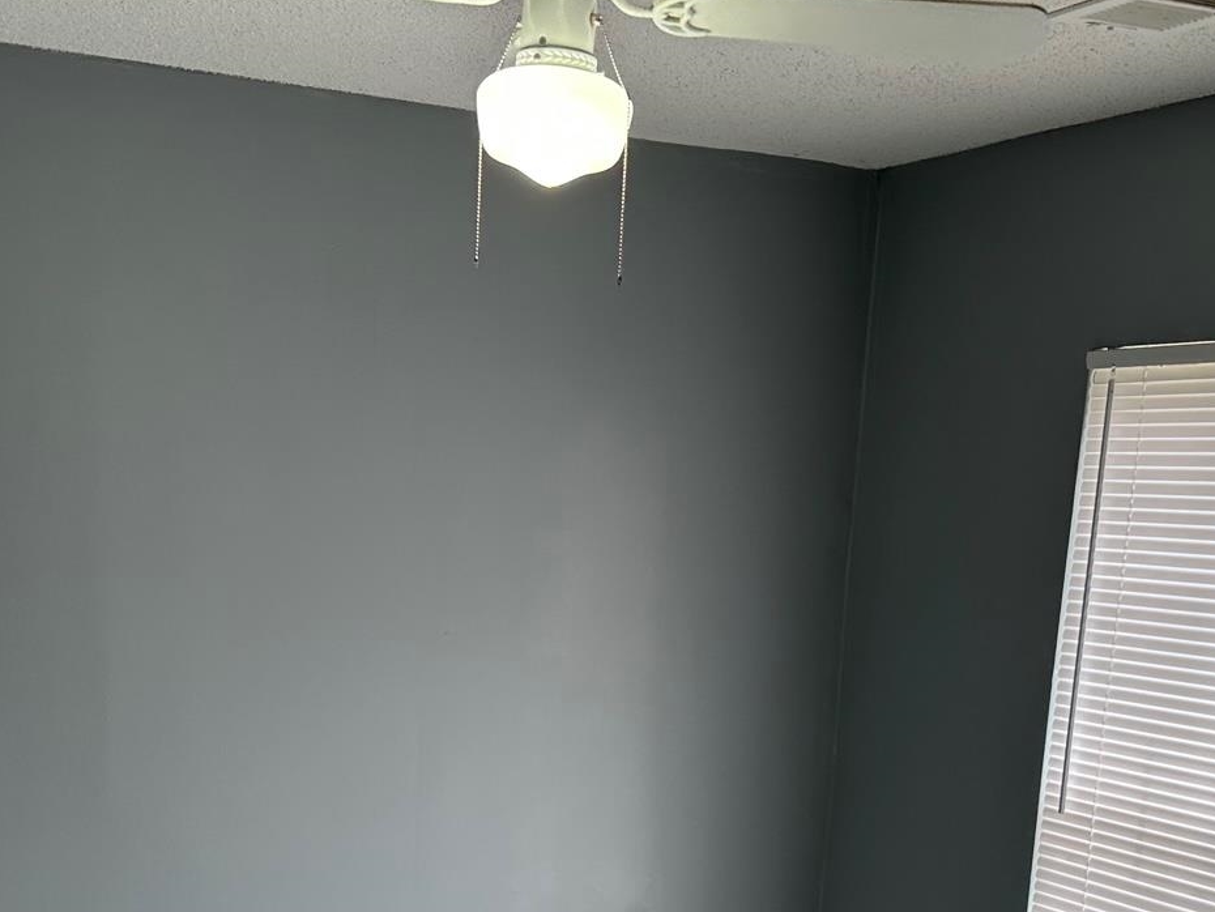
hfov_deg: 36.8
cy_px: 896
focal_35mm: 52
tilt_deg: -12.4
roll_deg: -2.2
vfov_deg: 26.6
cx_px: 541
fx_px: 1826
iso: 64
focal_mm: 6.86
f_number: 1.78
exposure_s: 1/219
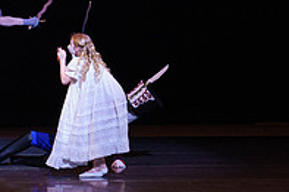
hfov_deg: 3.8
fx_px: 4299
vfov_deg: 2.6
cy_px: -26
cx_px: -103
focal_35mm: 536
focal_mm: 182
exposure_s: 1/320
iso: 5000
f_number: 9
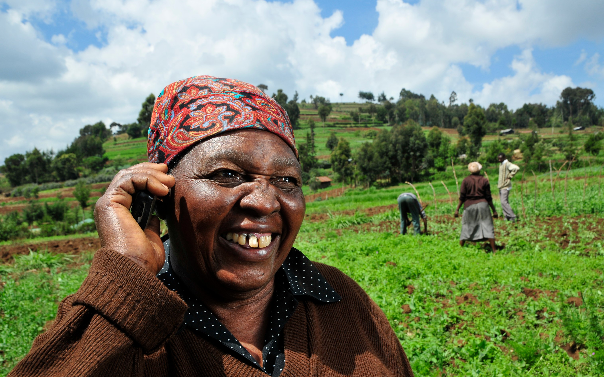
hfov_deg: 56.7
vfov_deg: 37.3
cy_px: 191
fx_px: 560
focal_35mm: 34
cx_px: 305
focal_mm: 22
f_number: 10
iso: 200
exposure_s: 1/250
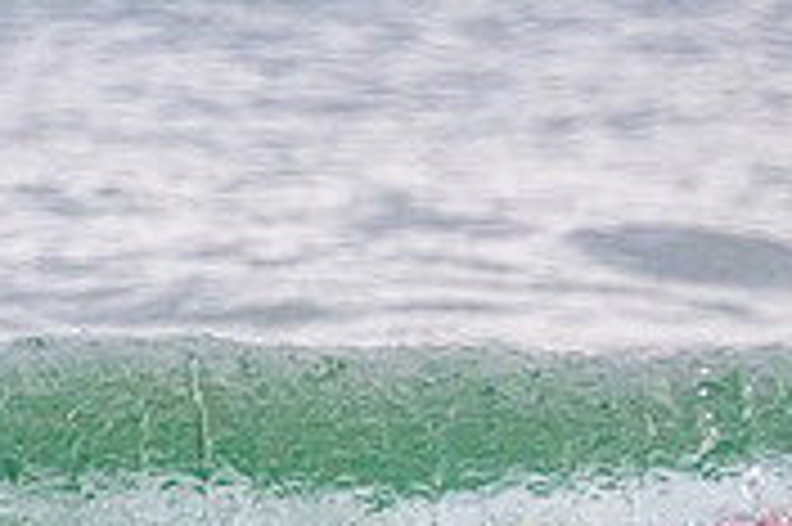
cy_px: 276
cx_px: 21
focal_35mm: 3561
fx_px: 78267
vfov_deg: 0.4
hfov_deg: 0.6
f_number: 11
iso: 1600
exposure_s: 1/2000
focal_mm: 800
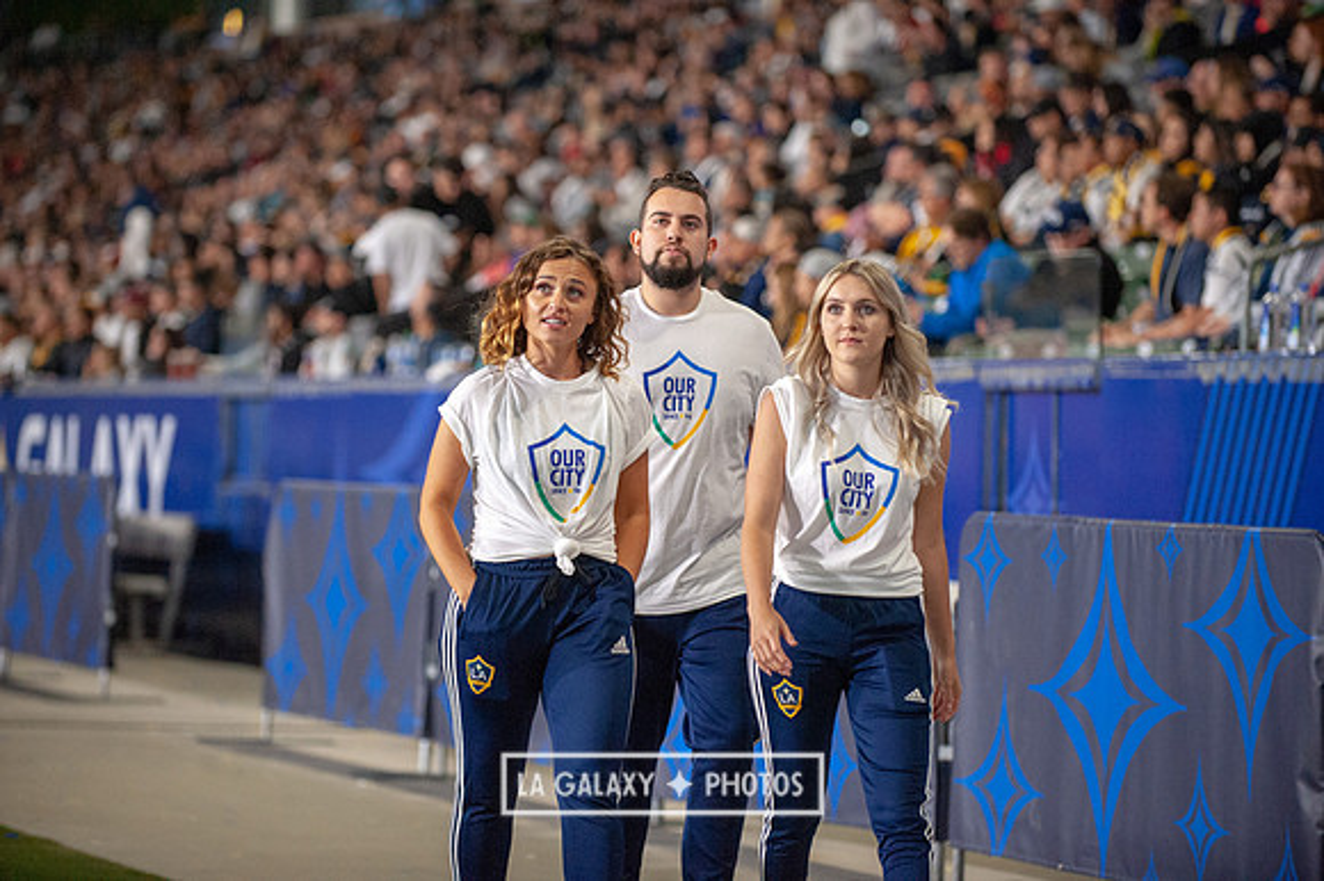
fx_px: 5513
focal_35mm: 150
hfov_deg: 13.7
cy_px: 440
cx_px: 662
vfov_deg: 9.1
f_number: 2.8
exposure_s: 1/800
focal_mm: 150
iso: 3200
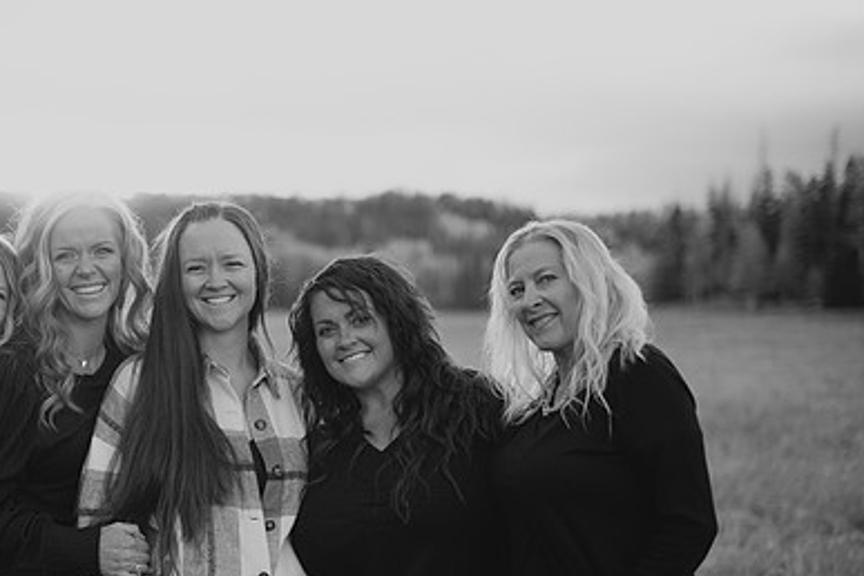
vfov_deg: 18.1
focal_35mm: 75
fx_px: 1800
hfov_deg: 26.7
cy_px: 387
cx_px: 223
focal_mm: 50
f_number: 2
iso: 160
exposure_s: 1/640
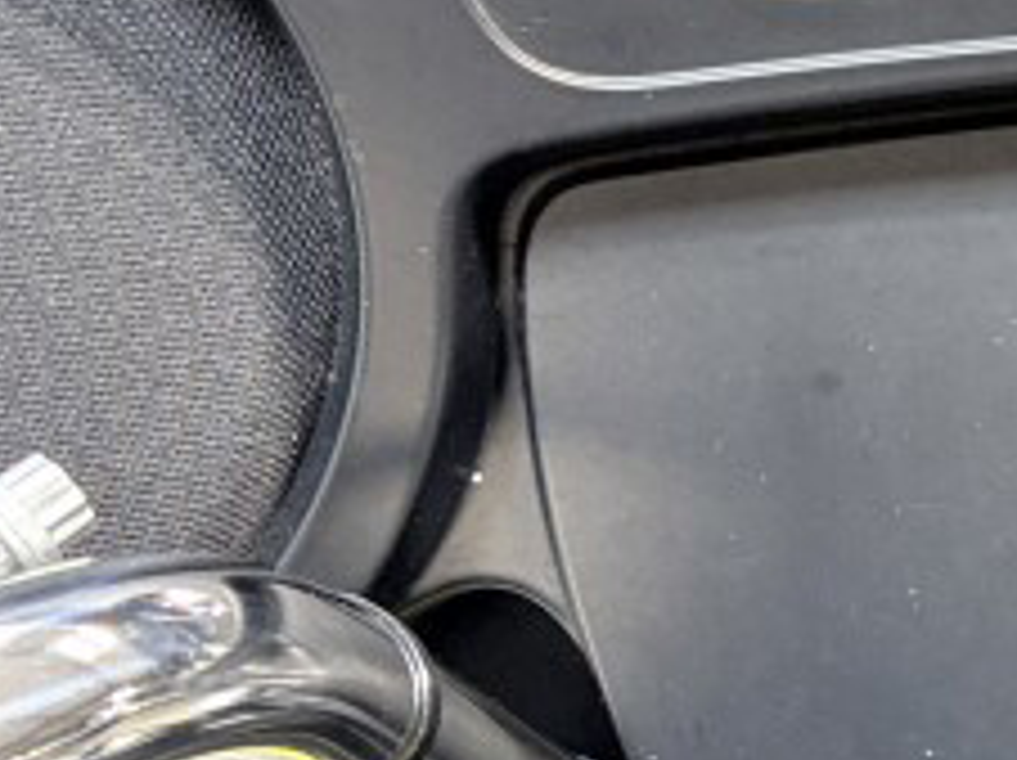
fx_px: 3610
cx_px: 1798
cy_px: 747
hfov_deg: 14.3
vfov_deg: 11.9
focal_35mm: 123
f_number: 1.6
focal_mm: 5.96
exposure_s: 1/60
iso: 80
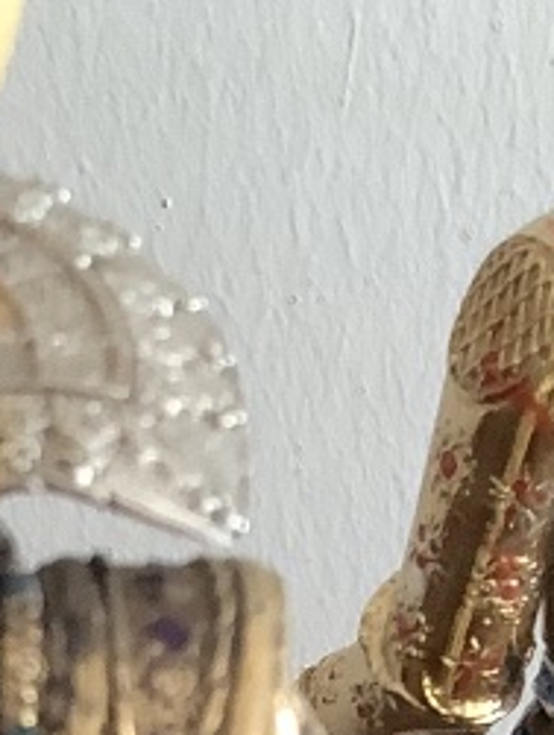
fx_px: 3150
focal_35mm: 148
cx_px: -390
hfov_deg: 9.6
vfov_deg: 12.0
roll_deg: -0.6
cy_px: 1406
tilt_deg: -31.3
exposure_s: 1/50
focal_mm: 3.3
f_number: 2.4
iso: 125
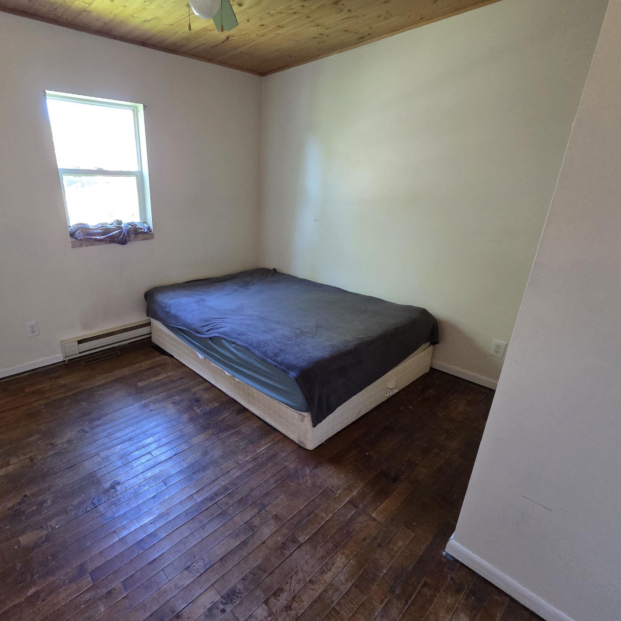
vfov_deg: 87.4
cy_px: 323
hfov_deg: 86.1
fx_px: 325
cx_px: 243
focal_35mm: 16
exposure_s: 1/60
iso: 800
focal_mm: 2.2
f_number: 2.2
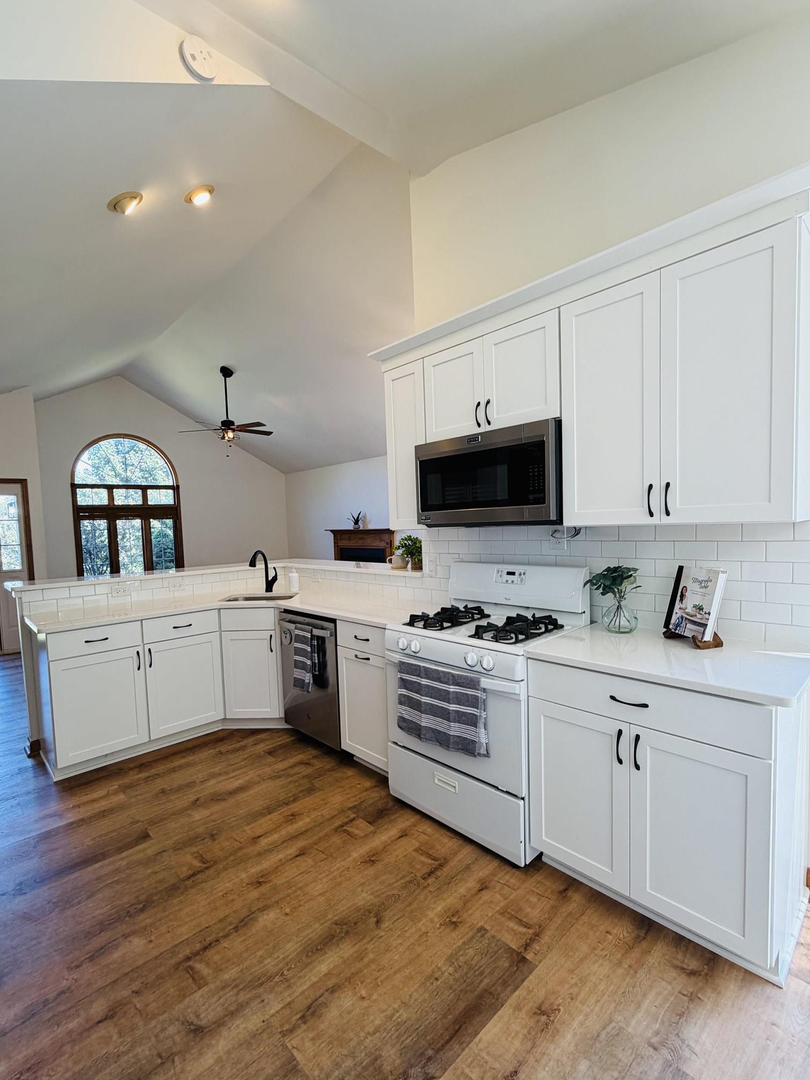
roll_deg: +1.5
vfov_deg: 94.5
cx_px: 373
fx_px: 499
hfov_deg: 78.0
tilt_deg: -4.1
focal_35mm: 16
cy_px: 557
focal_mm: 2.22
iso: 125
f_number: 2.2
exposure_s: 1/120
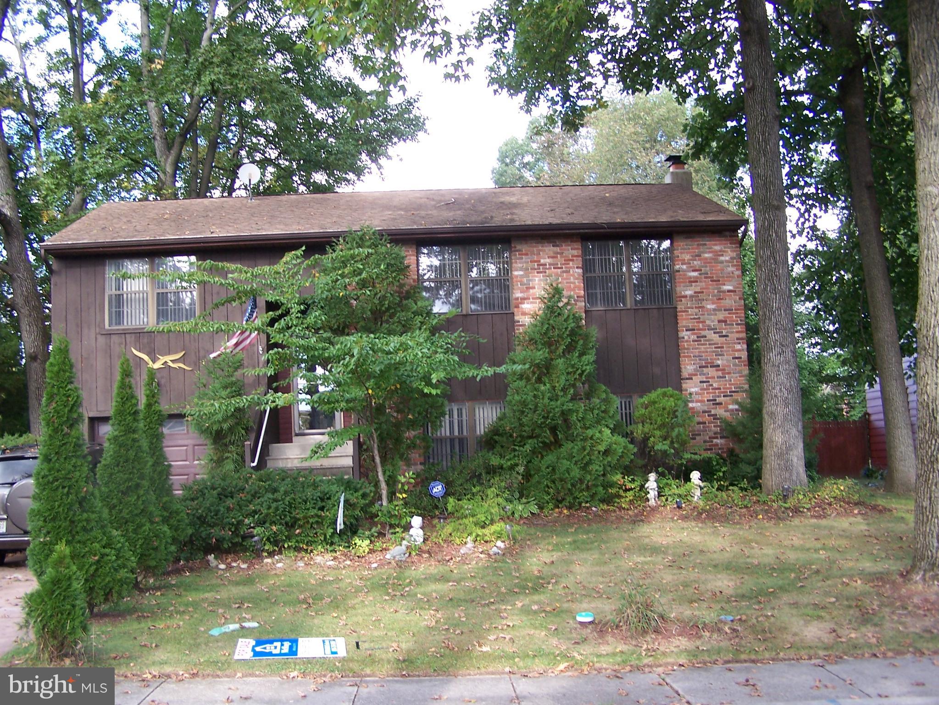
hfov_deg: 49.0
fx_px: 1031
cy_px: 352
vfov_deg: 37.7
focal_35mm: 38
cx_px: 470
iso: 80
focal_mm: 6.3
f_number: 2.8
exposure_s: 1/80
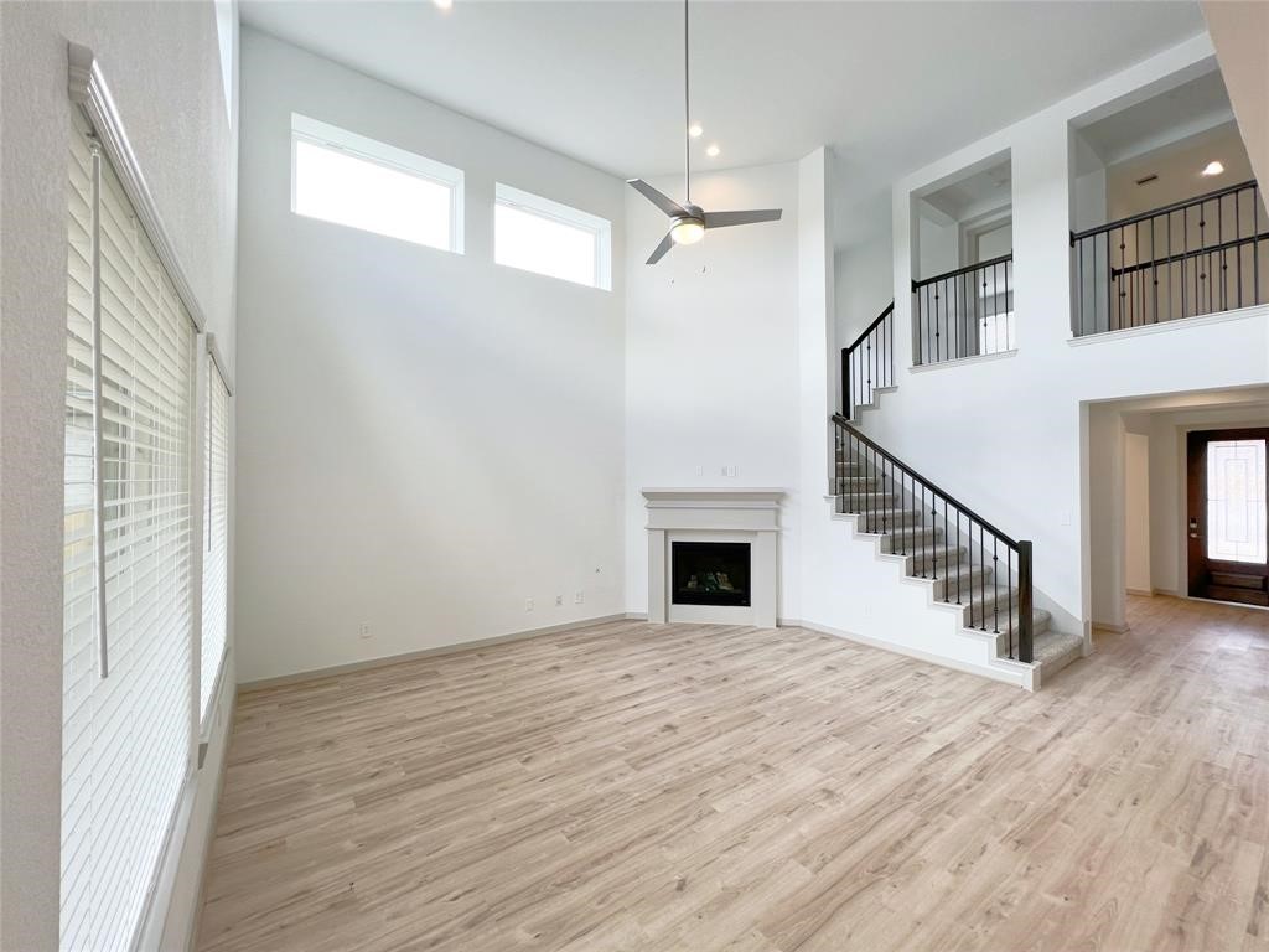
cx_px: 634
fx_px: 477
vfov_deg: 89.9
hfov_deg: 106.2
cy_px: 476
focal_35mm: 13
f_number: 1.8
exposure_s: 1/122
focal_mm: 1.57
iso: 50
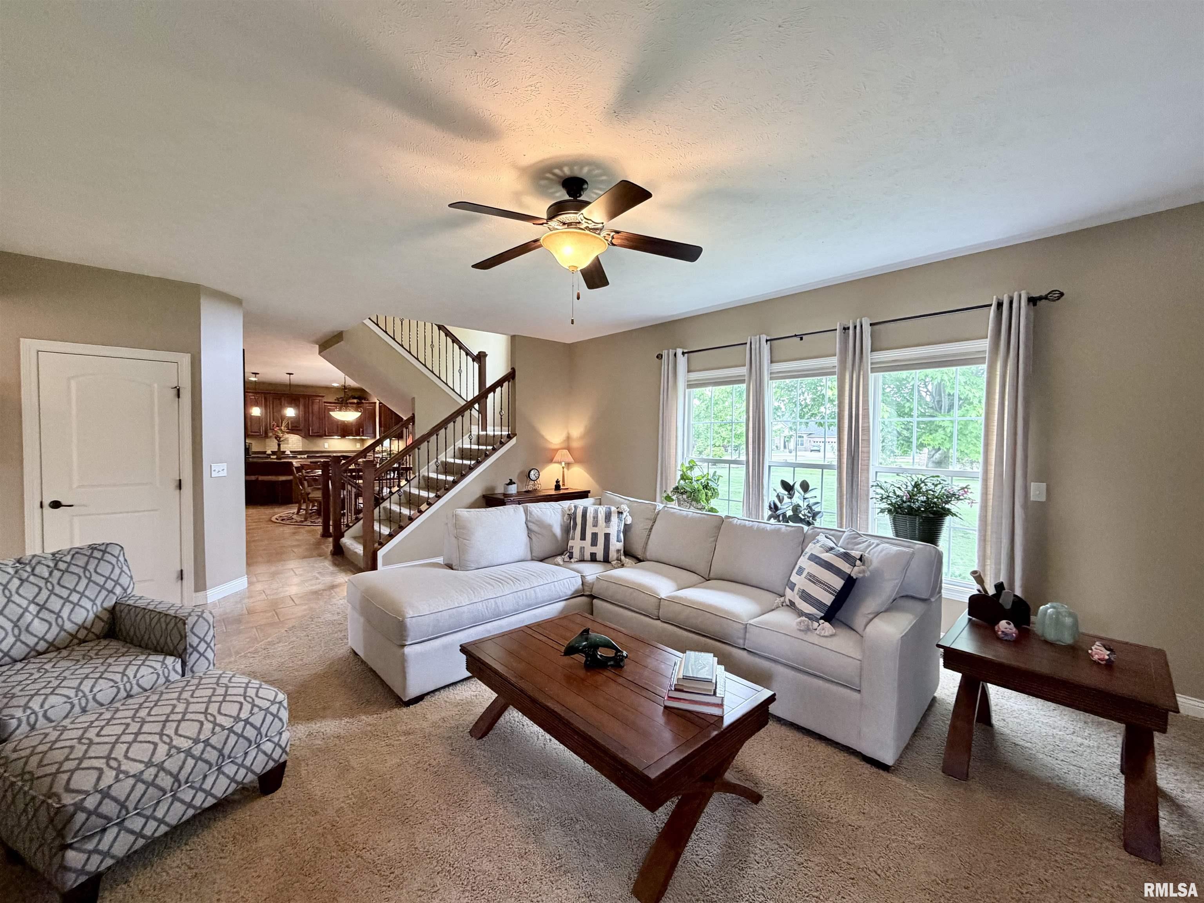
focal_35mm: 14
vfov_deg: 85.7
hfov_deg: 102.1
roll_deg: +0.2
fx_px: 487
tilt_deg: -0.3
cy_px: 452
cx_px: 602
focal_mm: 2.22
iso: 320
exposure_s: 1/60
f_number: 2.2
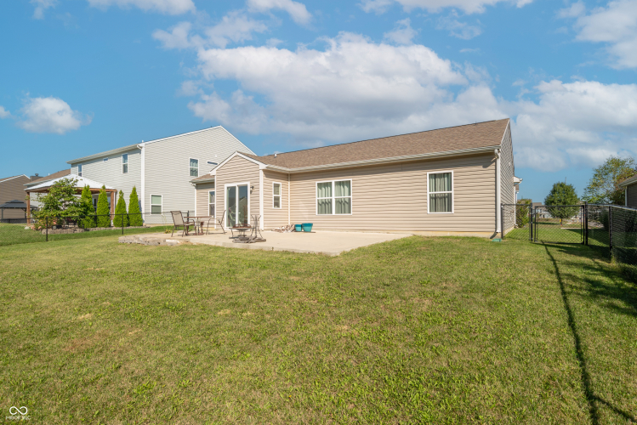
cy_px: 212
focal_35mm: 18
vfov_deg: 67.4
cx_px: 318
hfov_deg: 90.0
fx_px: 319
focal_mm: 18
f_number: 14
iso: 50
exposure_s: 1/50
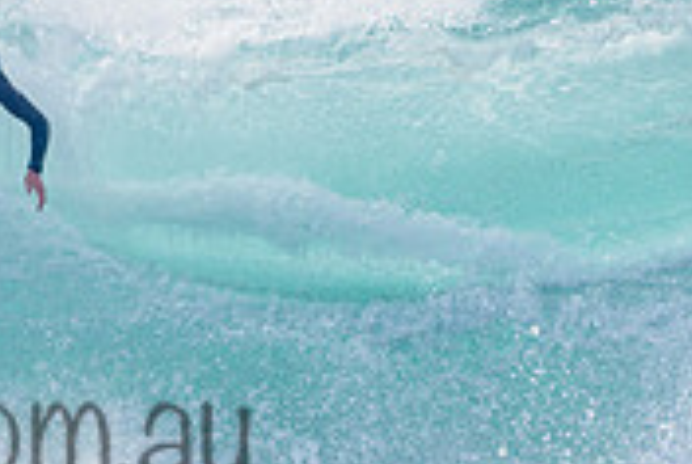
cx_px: -34
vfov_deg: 0.7
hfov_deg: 1.0
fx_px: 38817
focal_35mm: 2016
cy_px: 281
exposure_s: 1/2000
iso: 110
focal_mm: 500
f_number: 5.6
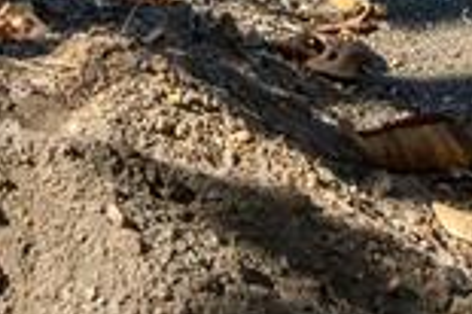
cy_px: -515
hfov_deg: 12.0
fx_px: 2082
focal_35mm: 159
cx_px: -344
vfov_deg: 7.8
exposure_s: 1/160
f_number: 13
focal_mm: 16
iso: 200
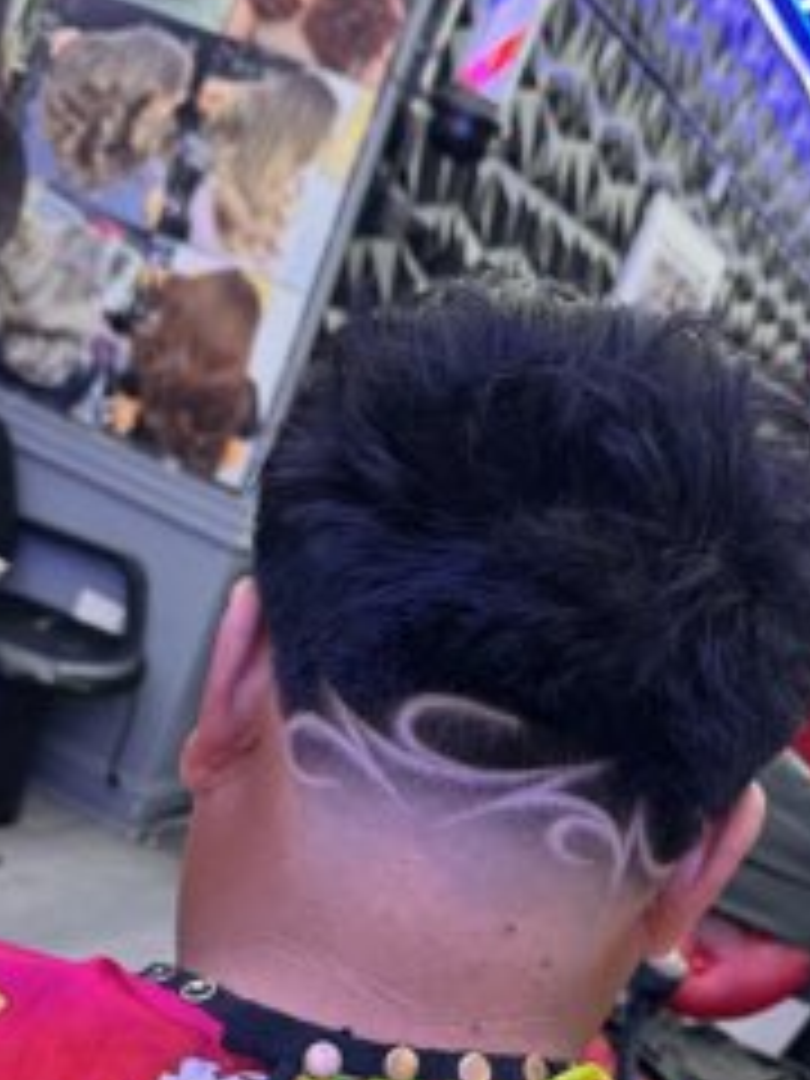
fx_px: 1685
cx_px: 533
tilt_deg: -10.2
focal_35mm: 54
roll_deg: -22.9
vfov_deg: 34.9
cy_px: 778
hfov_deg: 26.9
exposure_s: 1/120
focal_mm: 6.76
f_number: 1.78
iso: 64
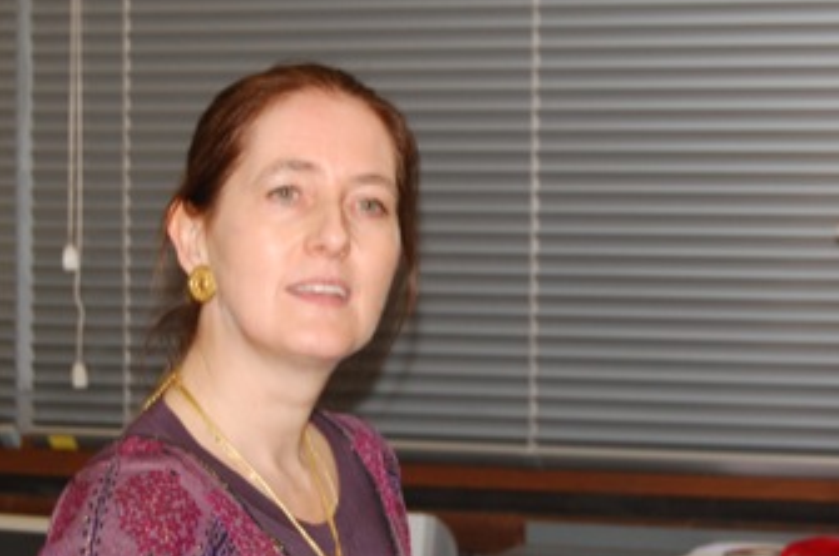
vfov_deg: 10.6
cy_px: 327
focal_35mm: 129
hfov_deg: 15.9
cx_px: 501
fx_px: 3000
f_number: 5.3
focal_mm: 45
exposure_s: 1/60
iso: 400
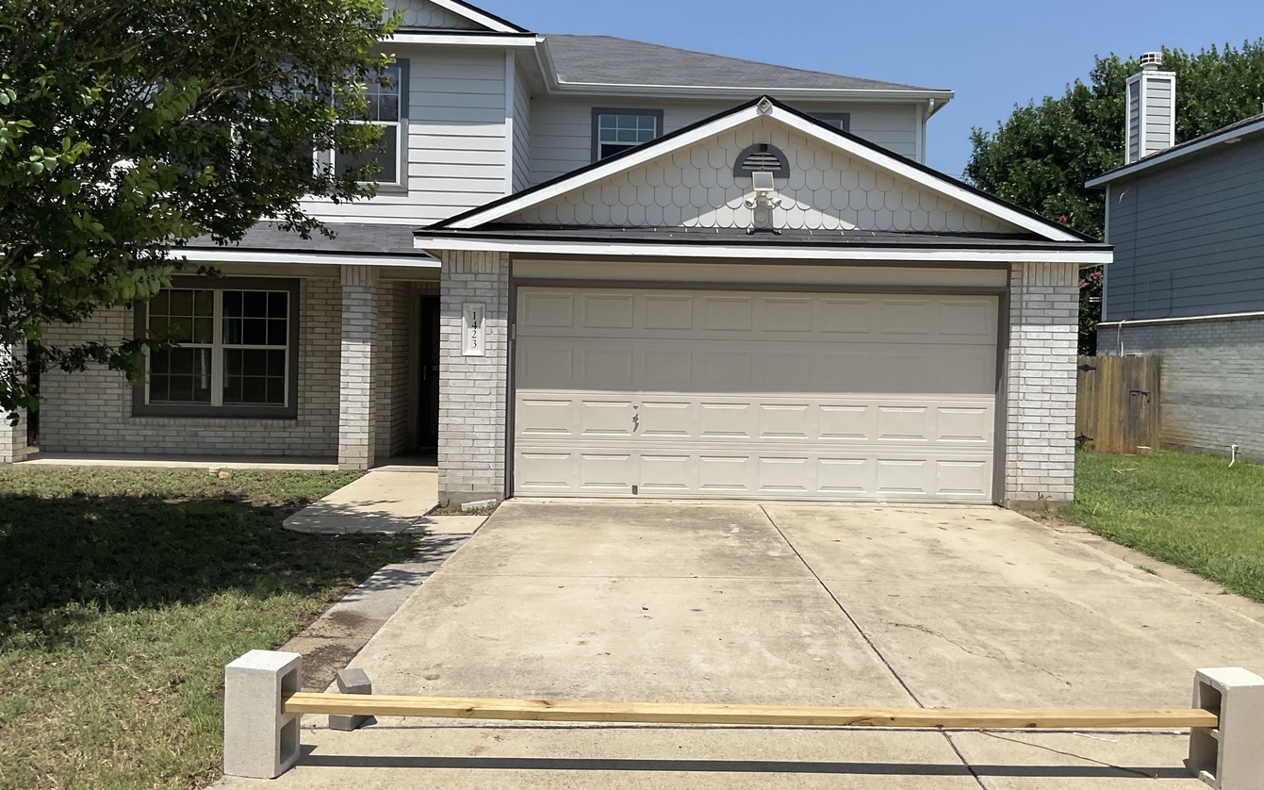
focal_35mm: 33
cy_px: 378
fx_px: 1137
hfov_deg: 58.1
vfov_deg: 38.3
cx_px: 674
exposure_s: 1/3534
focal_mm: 3
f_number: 1.8
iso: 16
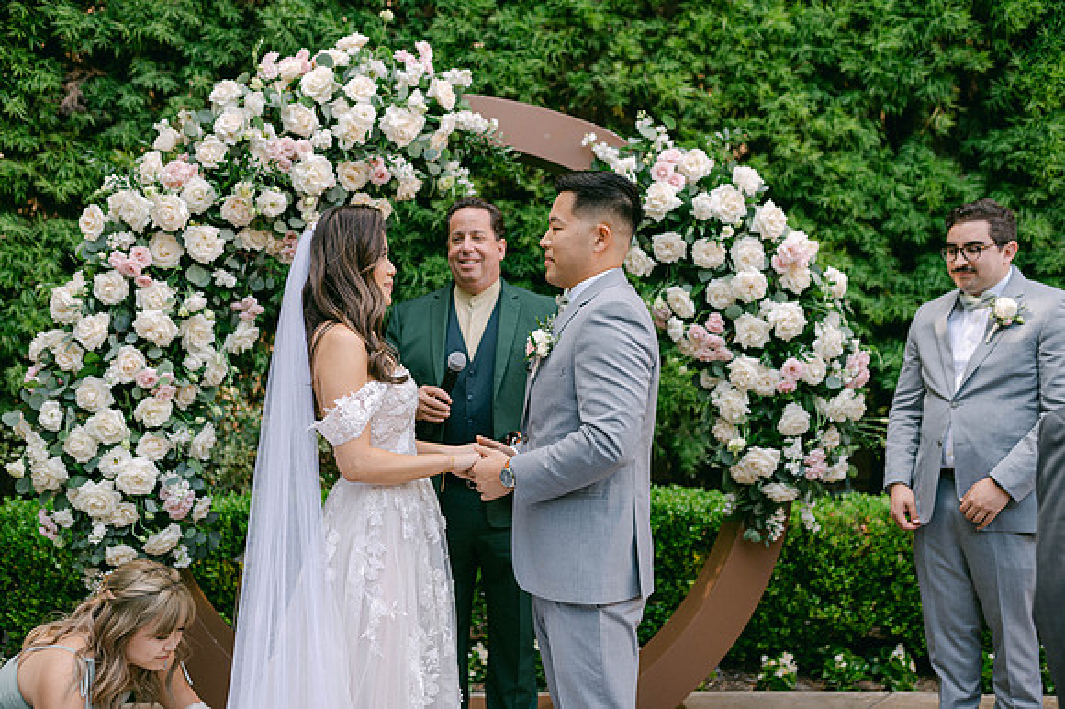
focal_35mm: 35
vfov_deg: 37.5
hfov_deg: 54.1
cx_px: 532
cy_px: 354
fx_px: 1044
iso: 100
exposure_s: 1/250
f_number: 2.2
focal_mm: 35
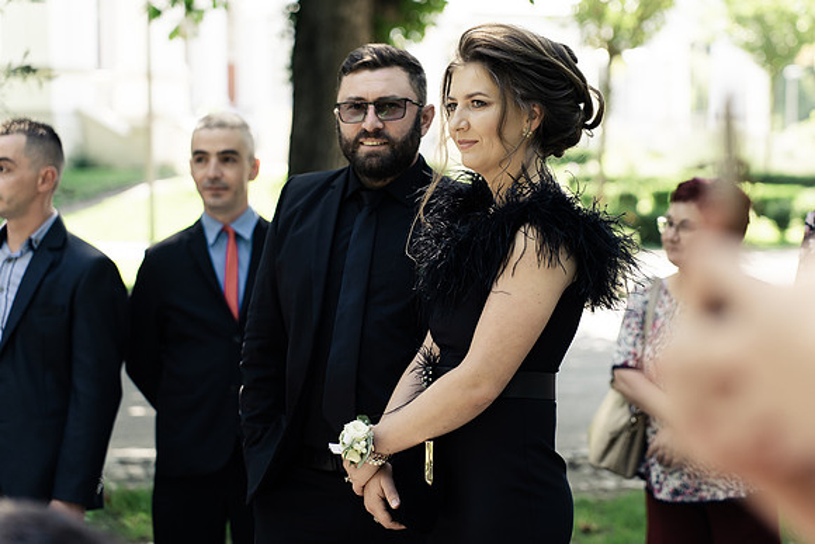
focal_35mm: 90
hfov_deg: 22.7
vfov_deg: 15.2
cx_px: 487
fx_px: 2031
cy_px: 272
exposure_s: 1/320
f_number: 2.8
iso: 250
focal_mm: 75
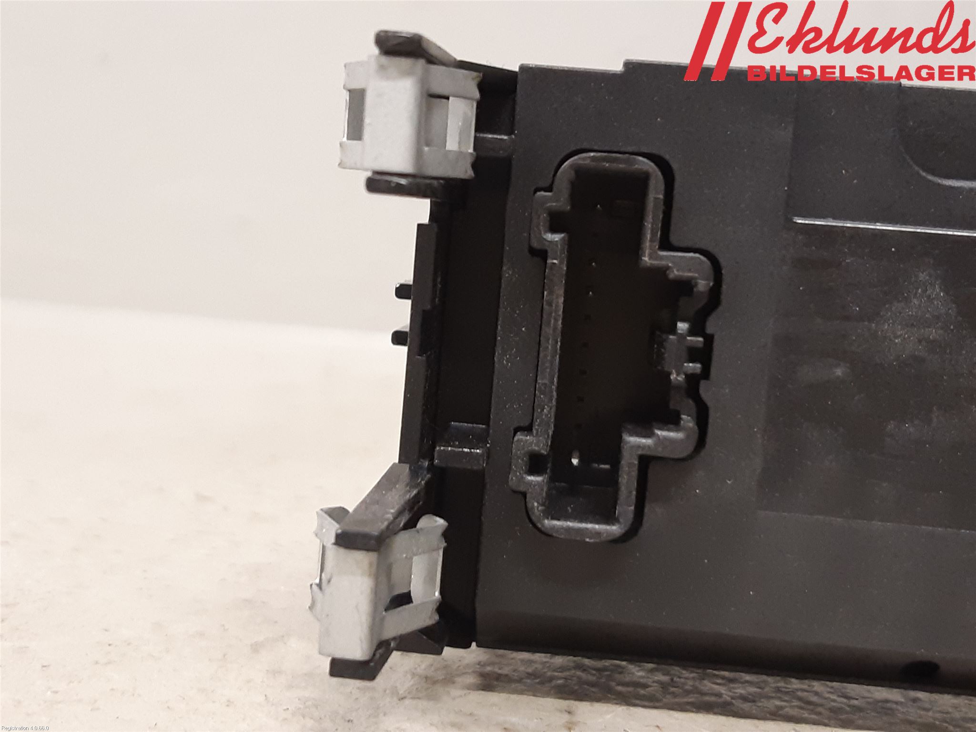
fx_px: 733
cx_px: 488
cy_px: 366
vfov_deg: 53.1
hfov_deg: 67.3
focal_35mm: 26
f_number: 1.7
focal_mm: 3.93
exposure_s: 1/33
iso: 200
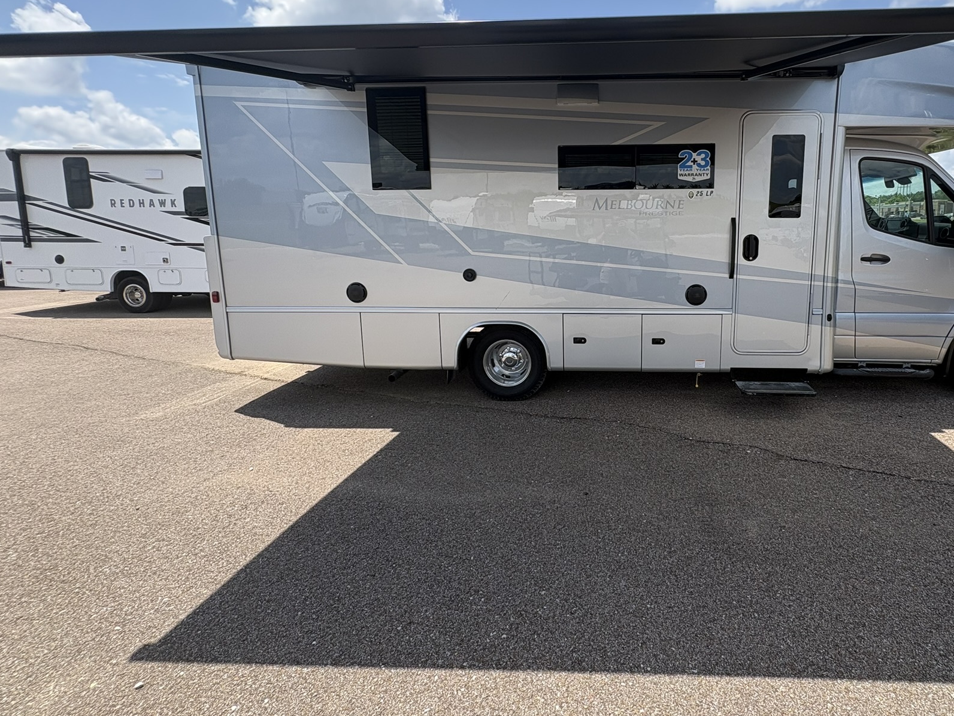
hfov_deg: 86.2
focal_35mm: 18
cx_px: 590
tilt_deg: -8.6
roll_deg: +0.8
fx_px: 496
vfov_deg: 71.1
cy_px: 298
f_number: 2.2
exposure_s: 1/831
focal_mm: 2.22
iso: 40
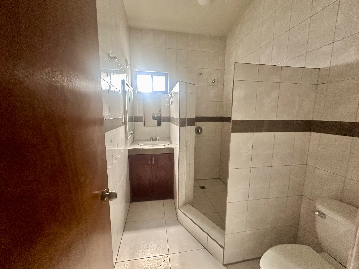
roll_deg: -0.2
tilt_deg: -7.2
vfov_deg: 85.7
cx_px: 180
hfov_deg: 102.1
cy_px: 134
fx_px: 145
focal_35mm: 14
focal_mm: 2.22
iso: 500
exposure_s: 1/60
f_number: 2.2
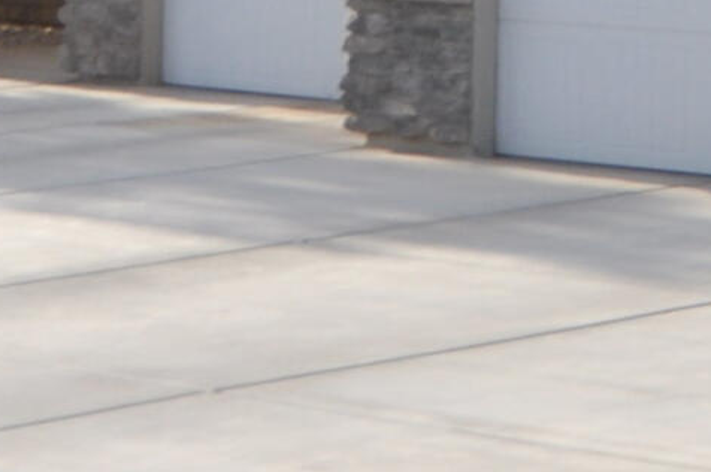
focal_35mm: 170
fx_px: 3353
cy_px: -236
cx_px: 1467
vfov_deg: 7.9
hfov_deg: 10.9
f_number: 3.5
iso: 250
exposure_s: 1/1250
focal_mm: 18
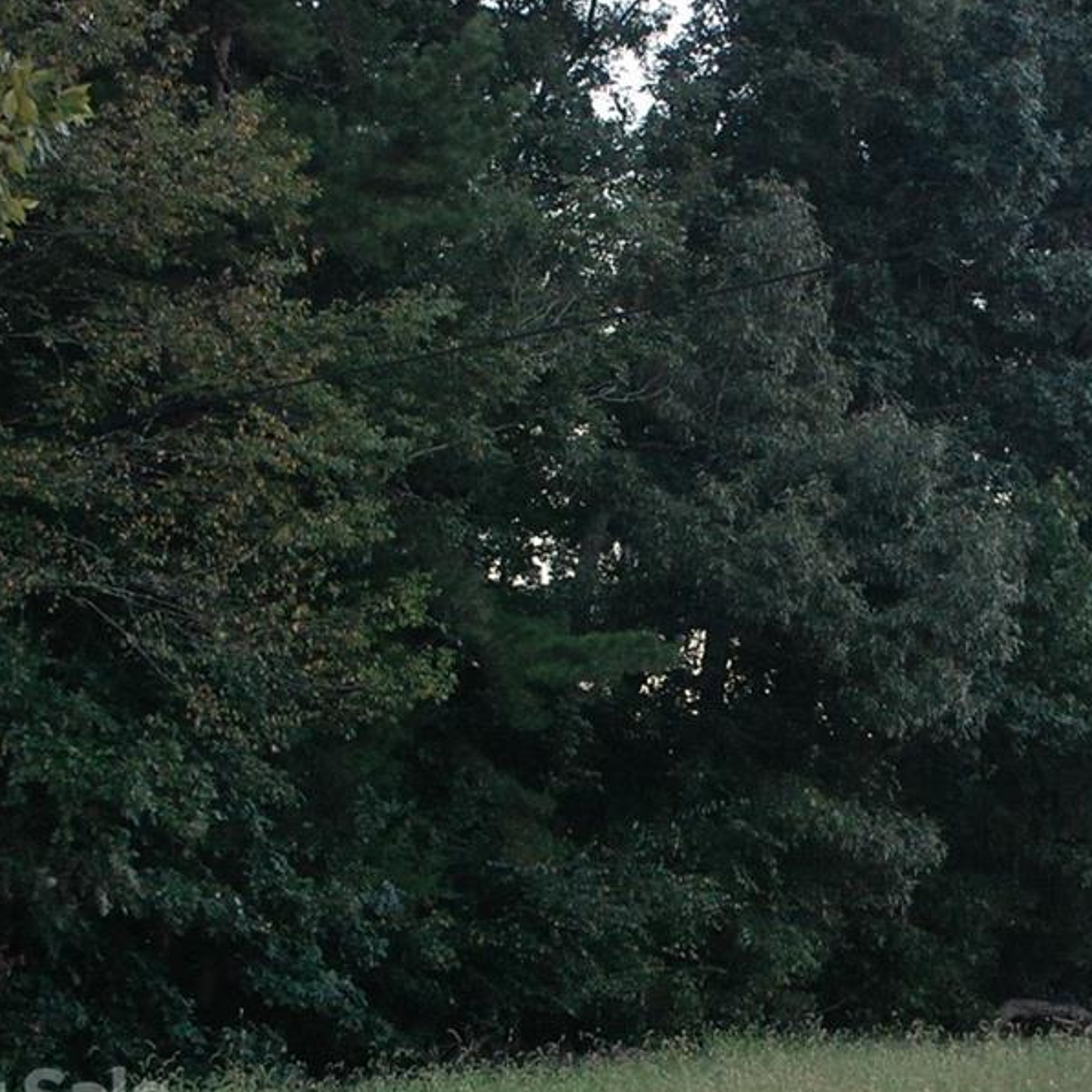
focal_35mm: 83
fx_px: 2962
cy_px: 560
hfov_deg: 20.7
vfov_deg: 20.9
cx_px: 814
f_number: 4.5
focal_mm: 38
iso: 1600
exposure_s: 1/60
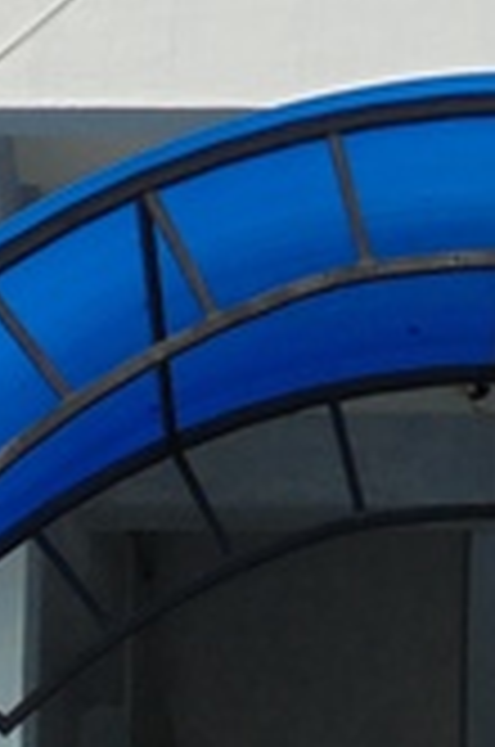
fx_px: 3956
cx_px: 504
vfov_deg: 10.7
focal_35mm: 191
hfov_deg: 7.1
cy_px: 122
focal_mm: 6.9
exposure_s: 1/250
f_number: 4.2
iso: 100
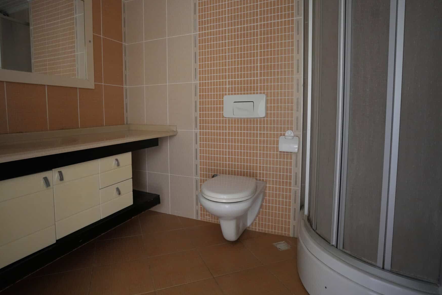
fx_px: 245
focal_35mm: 20
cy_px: 136
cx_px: 206
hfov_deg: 83.9
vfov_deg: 61.8
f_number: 2.8
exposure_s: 1/160
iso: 4000
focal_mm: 17
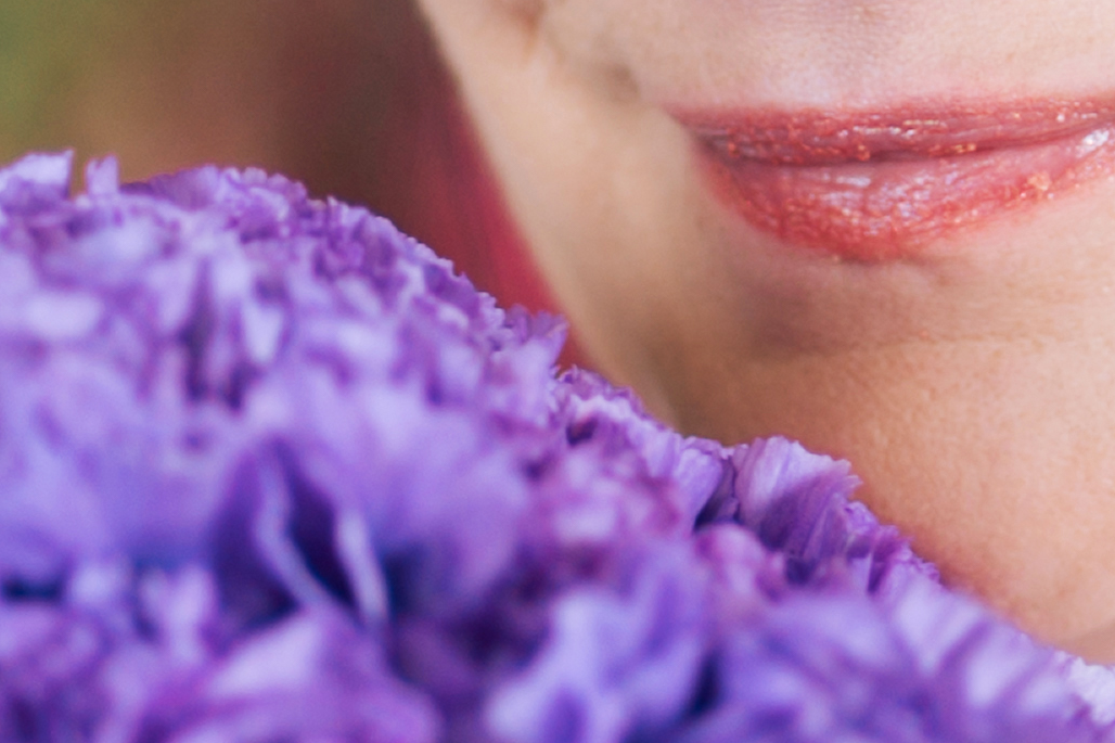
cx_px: 1196
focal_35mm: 496
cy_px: -834
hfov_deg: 4.2
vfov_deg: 2.8
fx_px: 15359
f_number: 2
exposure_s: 1/100
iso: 100
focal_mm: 85
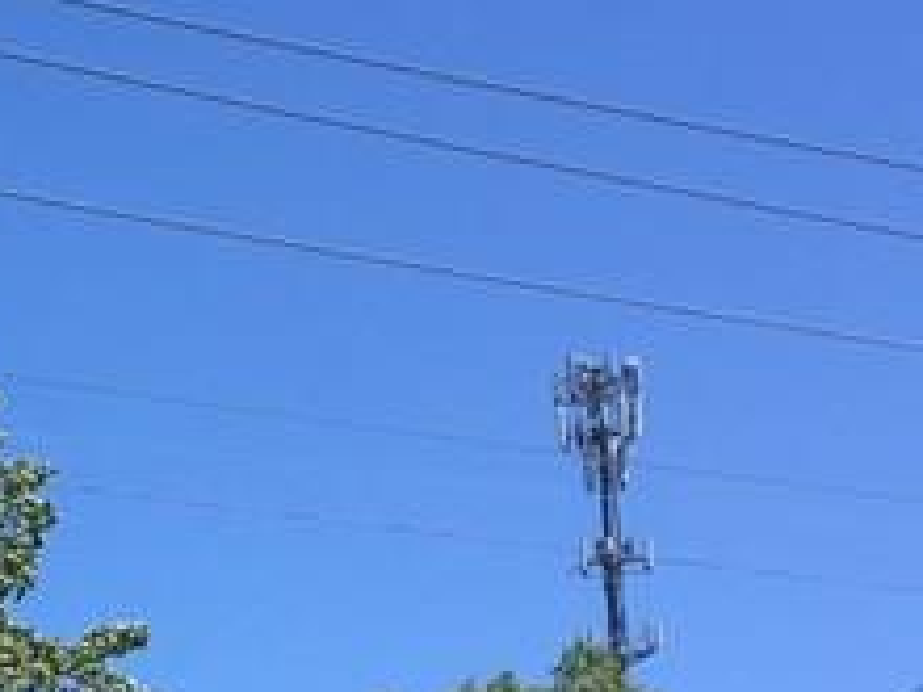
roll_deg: -0.6
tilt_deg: +10.1
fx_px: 3600
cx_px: -520
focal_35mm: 135
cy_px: 1174
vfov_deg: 10.4
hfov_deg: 13.6
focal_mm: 4.15
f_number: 2.2
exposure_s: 1/1261
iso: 25
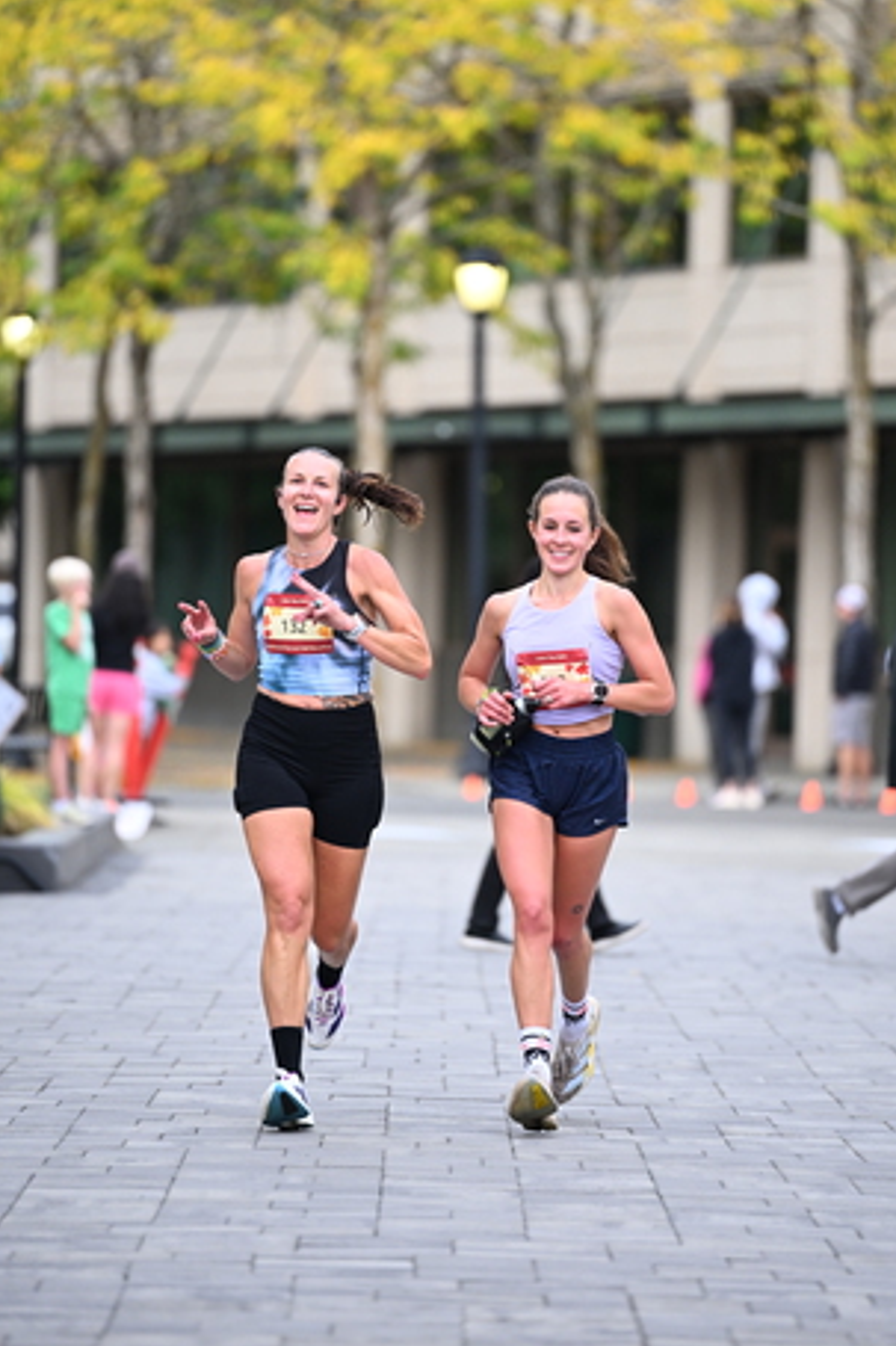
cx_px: 504
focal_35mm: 242
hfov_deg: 5.7
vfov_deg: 8.5
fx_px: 9041
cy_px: 595
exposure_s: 1/1600
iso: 1000
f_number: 2.8
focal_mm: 200
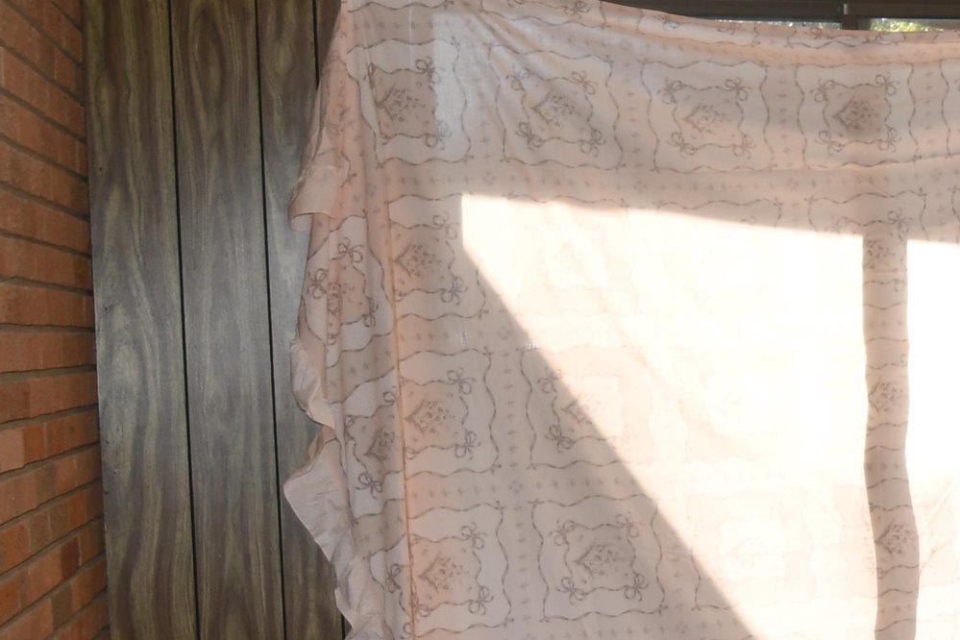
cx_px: 1253
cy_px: 269
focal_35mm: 83
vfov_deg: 16.4
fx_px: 2213
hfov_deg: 22.0
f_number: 4.2
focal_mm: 18
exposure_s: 1/250
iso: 200
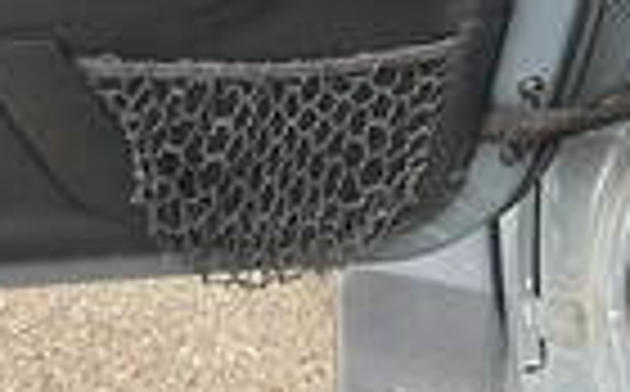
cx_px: -58
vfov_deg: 14.0
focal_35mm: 88
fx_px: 1508
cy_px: -167
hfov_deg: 22.3
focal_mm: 3
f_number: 1.8
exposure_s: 1/122
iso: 20
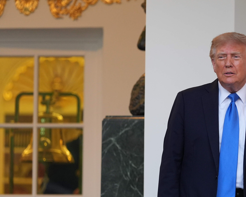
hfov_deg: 5.6
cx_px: 221
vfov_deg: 4.5
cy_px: 114
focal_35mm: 343
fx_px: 2497
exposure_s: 1/800
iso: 1250
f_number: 2.8
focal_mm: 176
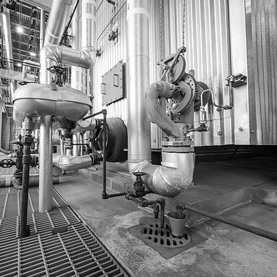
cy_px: 138
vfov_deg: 80.7
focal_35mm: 18
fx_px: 163
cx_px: 118
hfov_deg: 80.2
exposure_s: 1
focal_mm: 14
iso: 100
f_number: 16
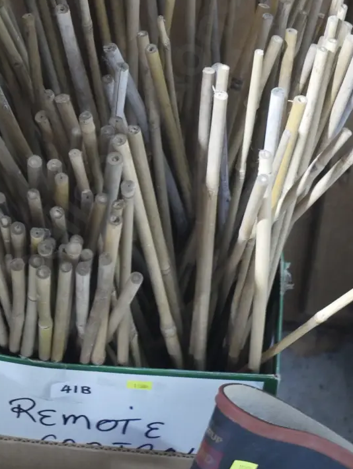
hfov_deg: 15.6
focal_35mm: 95
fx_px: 1291
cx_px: 131
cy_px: 138
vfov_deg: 20.5
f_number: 5.4
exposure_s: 1/20
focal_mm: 33
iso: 3200
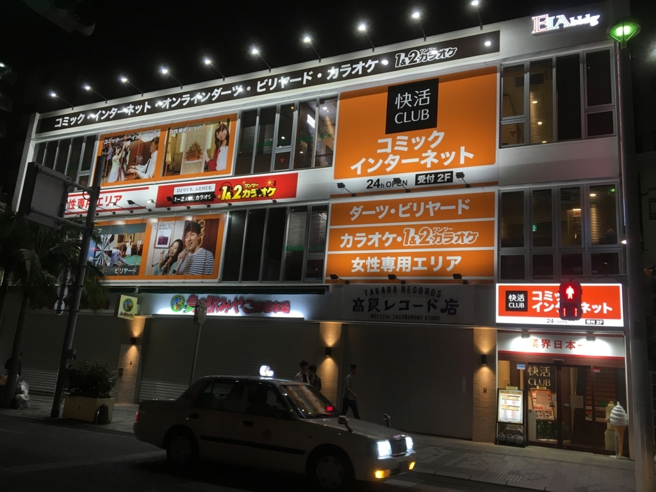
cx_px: 328
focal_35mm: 29
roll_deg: -4.0
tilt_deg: +13.1
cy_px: 246
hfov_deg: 61.7
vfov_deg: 48.2
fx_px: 550
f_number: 2.2
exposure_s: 1/30
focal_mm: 4.15
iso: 32
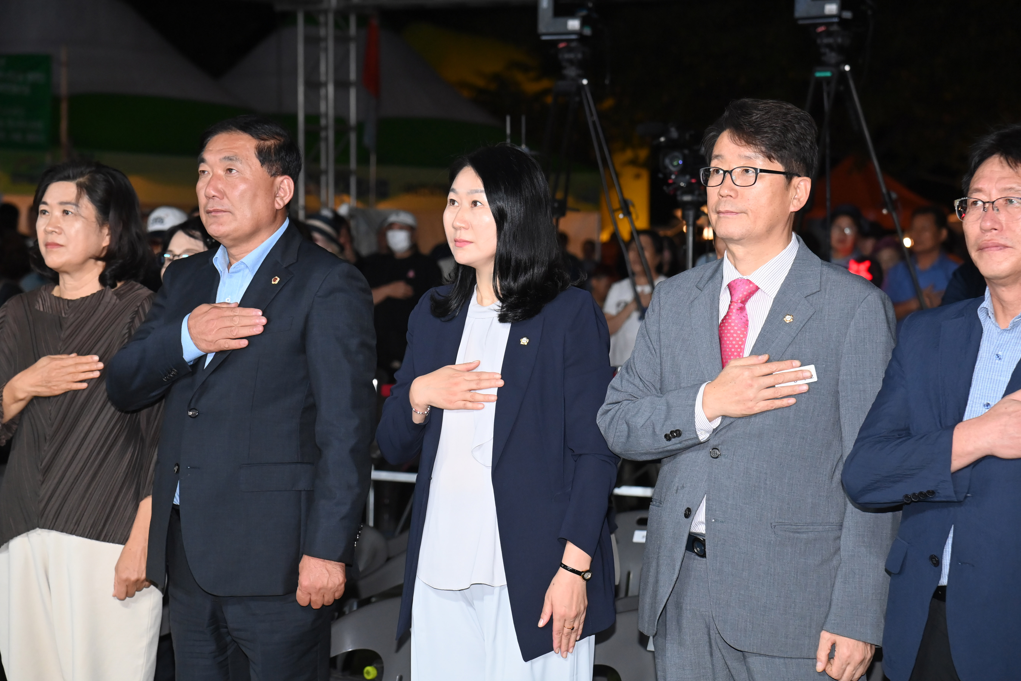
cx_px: 510
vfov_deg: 13.6
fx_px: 2864
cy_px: 338
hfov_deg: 20.2
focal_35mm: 101
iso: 4000
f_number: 6.3
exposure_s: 1/250
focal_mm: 100
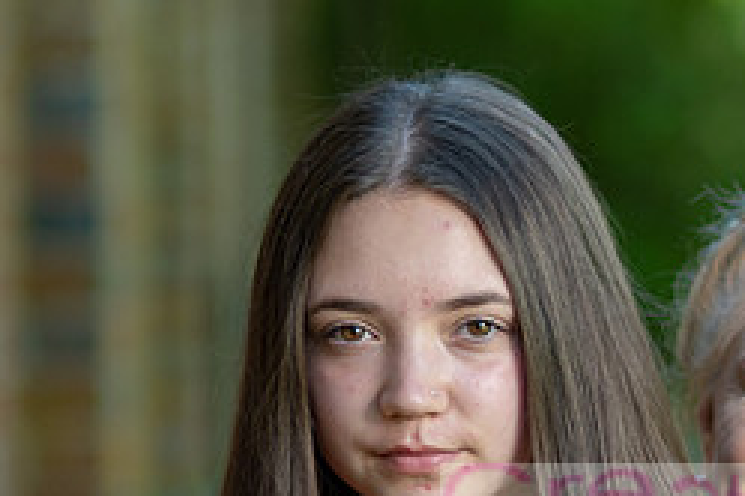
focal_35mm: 367
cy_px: 392
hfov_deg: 5.6
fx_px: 7594
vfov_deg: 3.7
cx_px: 951
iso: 100
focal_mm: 85
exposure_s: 1/1600
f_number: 1.4
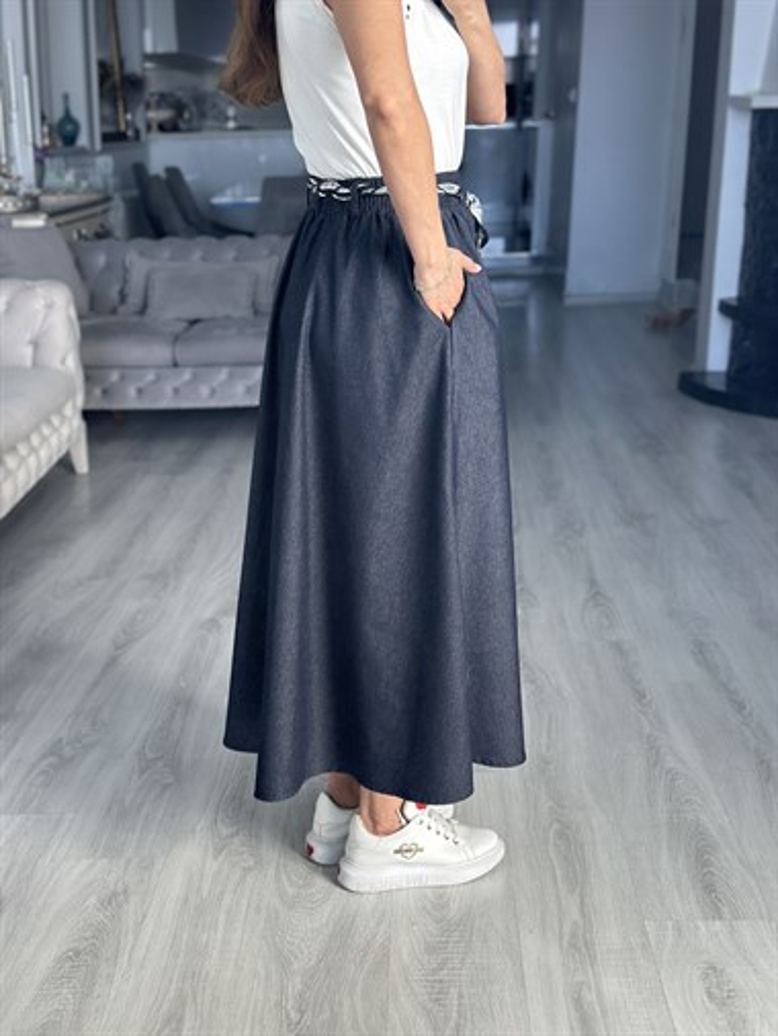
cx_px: 389
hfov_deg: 30.3
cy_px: 518
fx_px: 1437
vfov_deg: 39.6
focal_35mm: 48
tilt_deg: -31.8
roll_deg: +0.8
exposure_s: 1/161
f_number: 1.78
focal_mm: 6.86
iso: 100
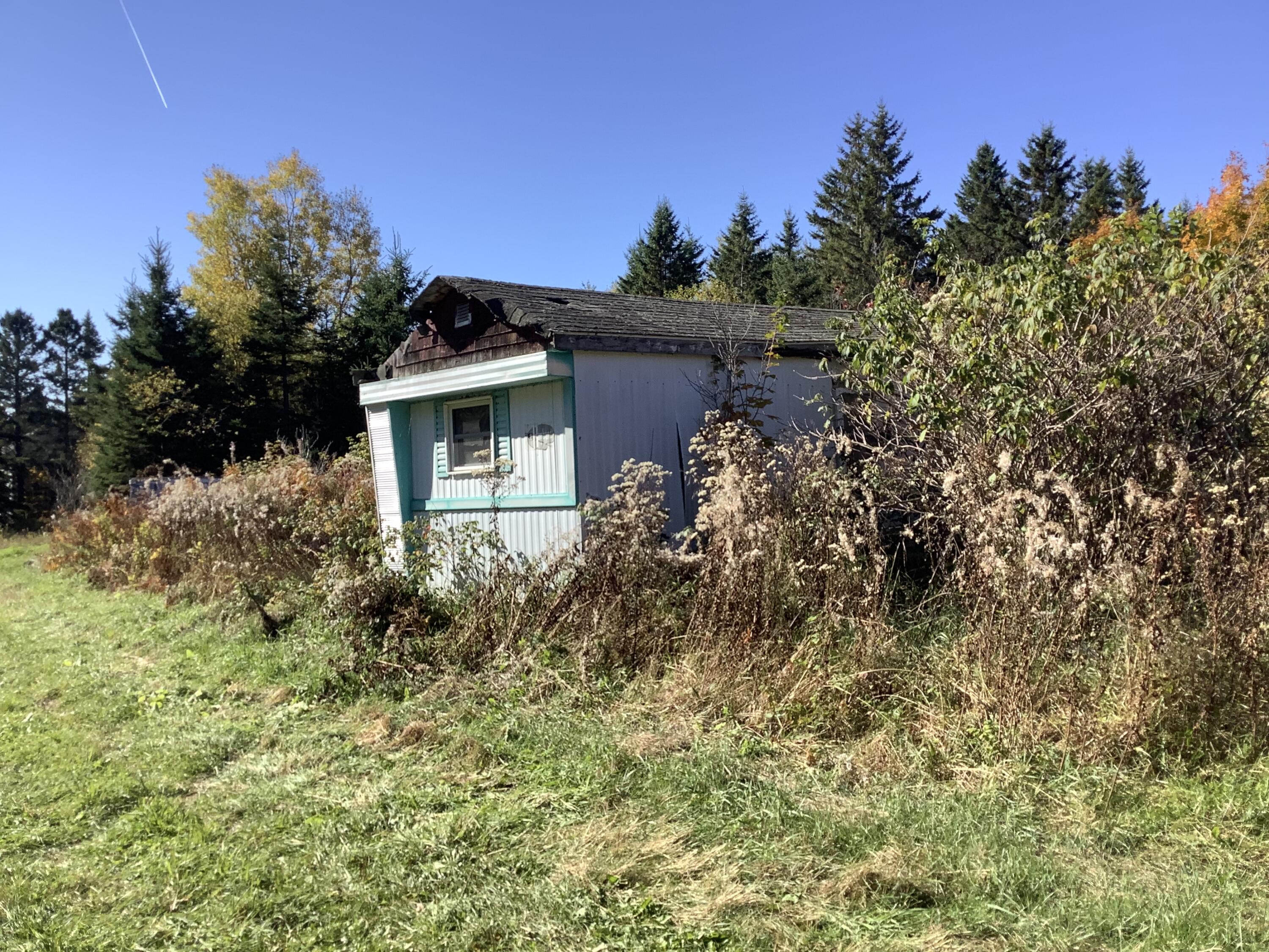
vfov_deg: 45.4
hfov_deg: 58.4
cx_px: 634
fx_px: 1136
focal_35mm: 31
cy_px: 476
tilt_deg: -3.1
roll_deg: +0.2
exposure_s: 1/886
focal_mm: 3.3
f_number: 2.4
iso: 25
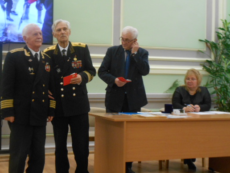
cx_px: 90
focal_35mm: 62
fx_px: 412
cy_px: 74
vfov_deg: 23.6
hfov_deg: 31.1
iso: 400
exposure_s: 1/20
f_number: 4.5
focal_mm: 8.8
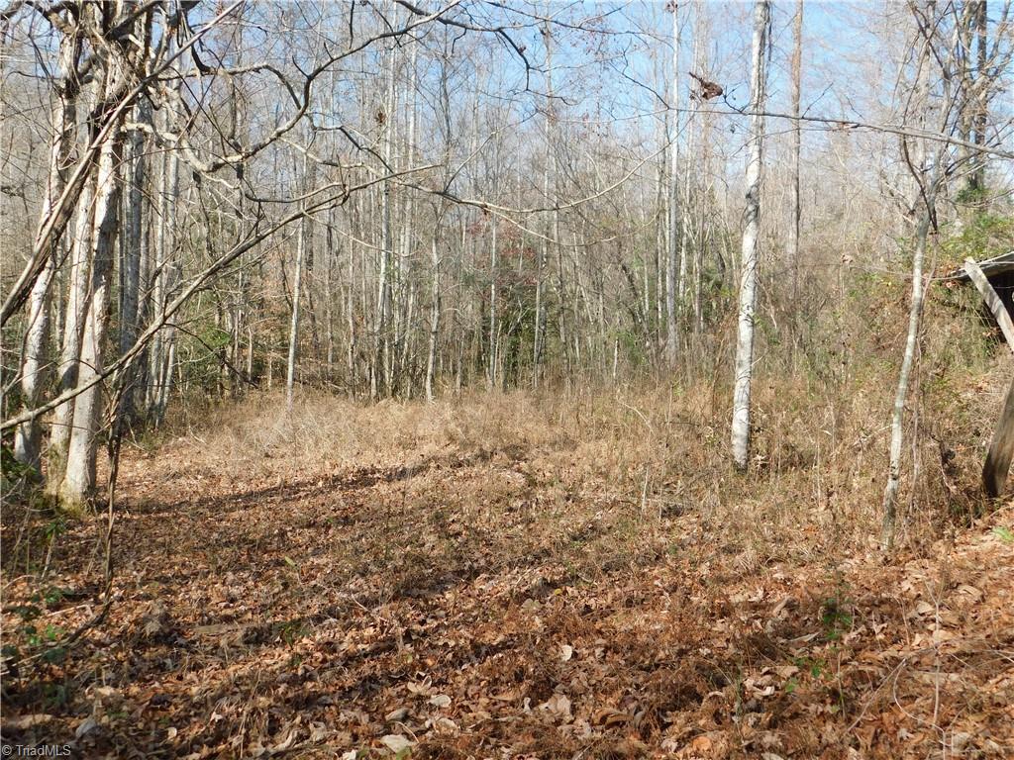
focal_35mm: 36
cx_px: 507
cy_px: 380
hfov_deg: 51.4
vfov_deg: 39.7
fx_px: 1055
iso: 125
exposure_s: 1/500
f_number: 3.5
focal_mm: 6.3
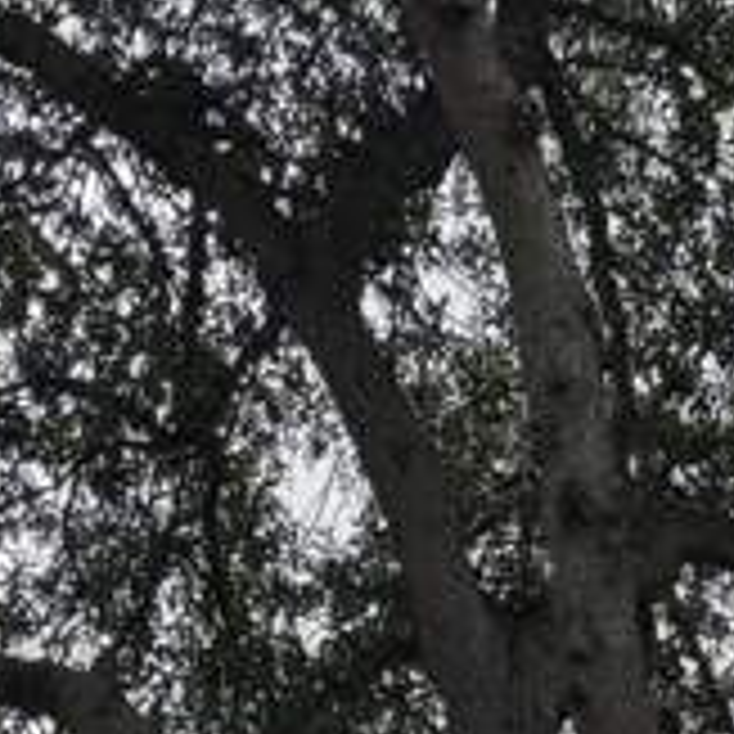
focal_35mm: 139
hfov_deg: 11.4
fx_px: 3335
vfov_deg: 9.9
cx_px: 1450
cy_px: 2098
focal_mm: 6.76
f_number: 1.78
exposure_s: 1/2710
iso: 80
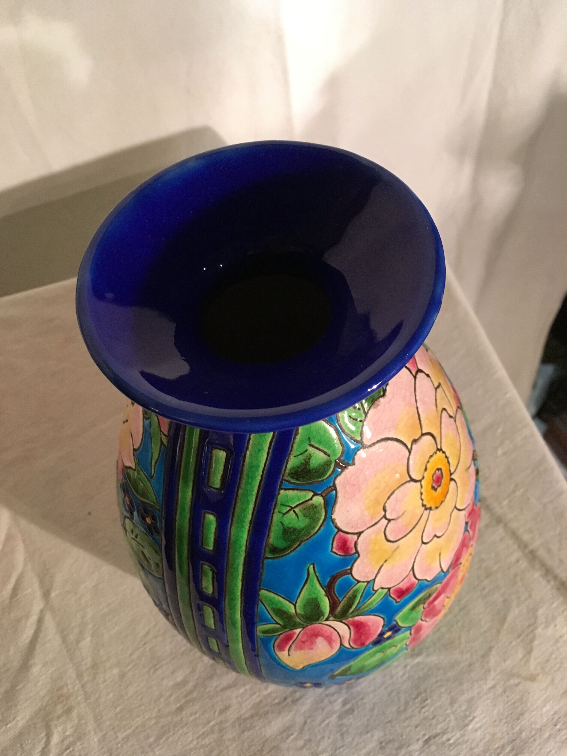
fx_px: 633
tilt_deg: -57.5
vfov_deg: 61.7
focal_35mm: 29
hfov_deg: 48.2
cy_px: 378
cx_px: 284
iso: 200
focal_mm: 4.15
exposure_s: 1/25
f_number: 2.2
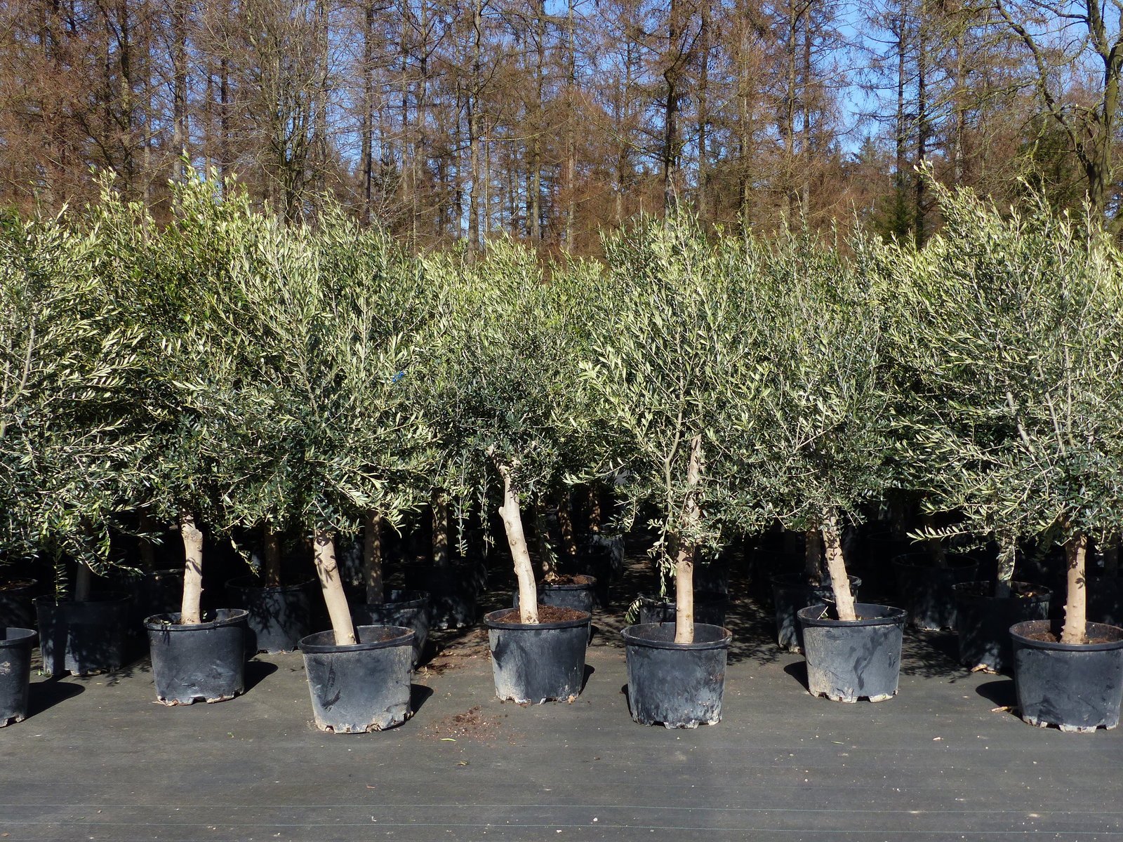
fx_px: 1363
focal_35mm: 42
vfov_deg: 34.3
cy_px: 421
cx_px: 562
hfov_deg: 44.8
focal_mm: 7.6
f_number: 4
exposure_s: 1/800
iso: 100
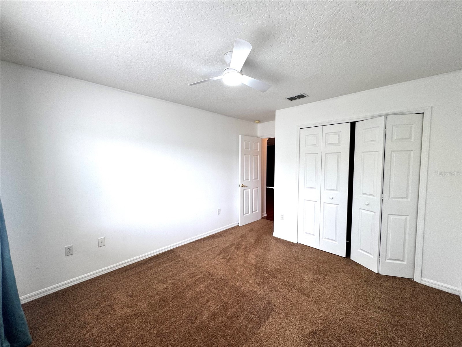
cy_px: 174
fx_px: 187
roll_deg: -0.6
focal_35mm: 14
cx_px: 231
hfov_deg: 102.1
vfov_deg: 85.7
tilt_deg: -4.6
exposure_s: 1/99
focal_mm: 2.22
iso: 100
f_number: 2.2
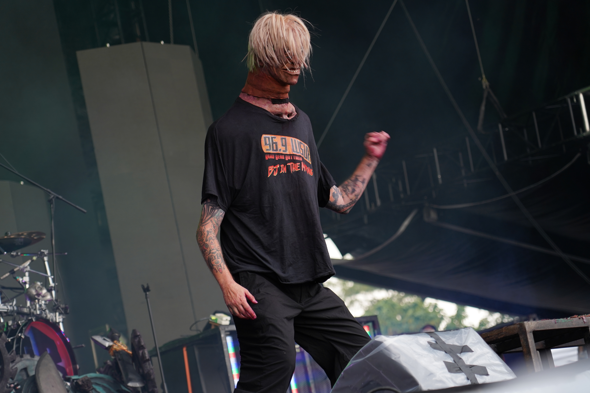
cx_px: 295
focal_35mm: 105
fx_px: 1721
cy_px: 196
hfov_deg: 19.5
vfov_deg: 13.0
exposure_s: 1/125
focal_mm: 105
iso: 250
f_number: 4
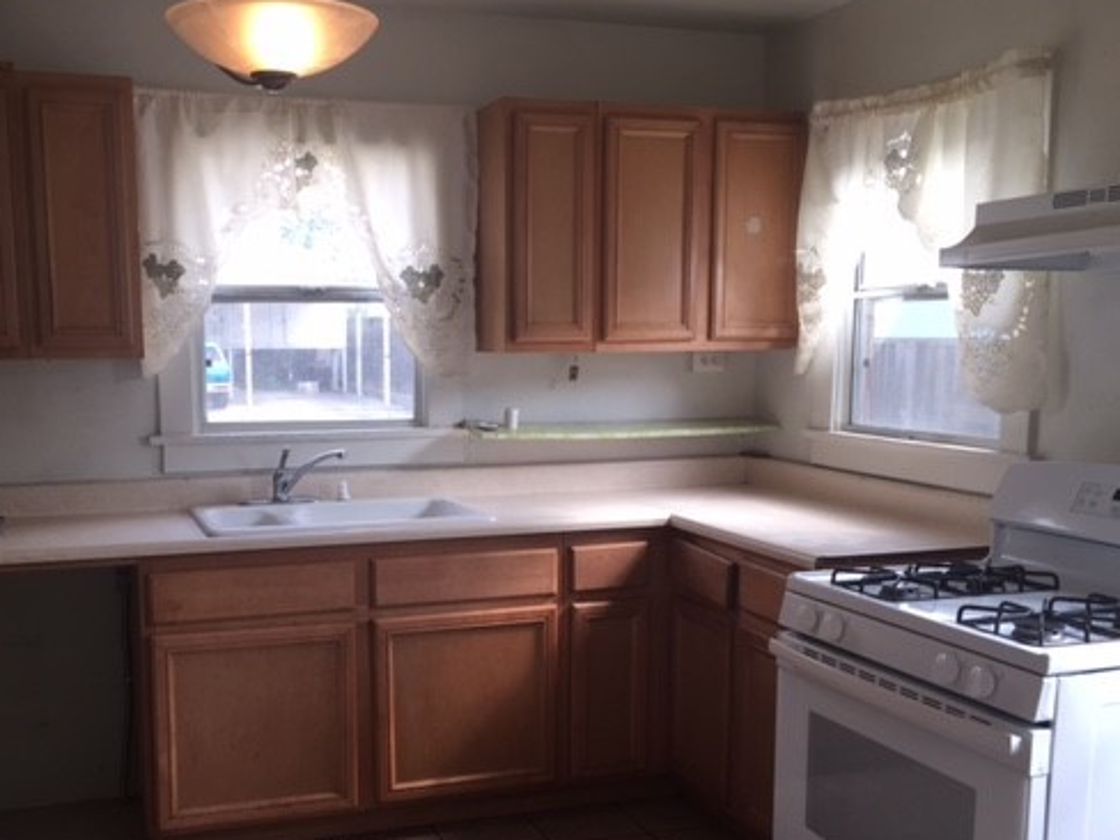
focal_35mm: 38
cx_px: 461
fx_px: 1229
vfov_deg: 37.5
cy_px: 521
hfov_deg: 48.7
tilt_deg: -8.8
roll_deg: +0.4
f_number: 2.2
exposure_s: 1/60
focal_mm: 4.15
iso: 32
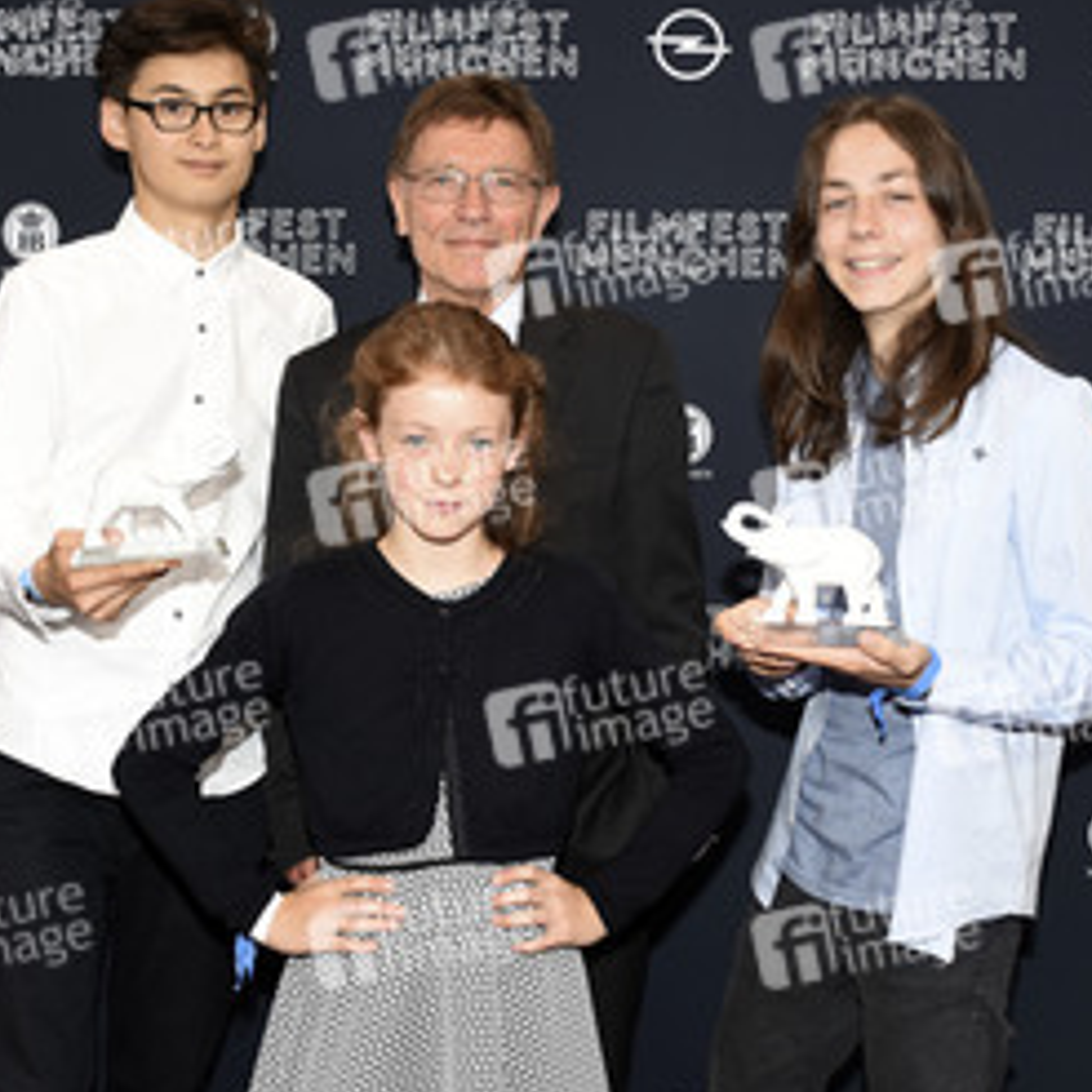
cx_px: 482
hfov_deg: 31.7
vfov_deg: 31.7
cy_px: 604
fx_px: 1919
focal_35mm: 54
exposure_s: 1/160
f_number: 4.5
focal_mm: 23
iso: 160
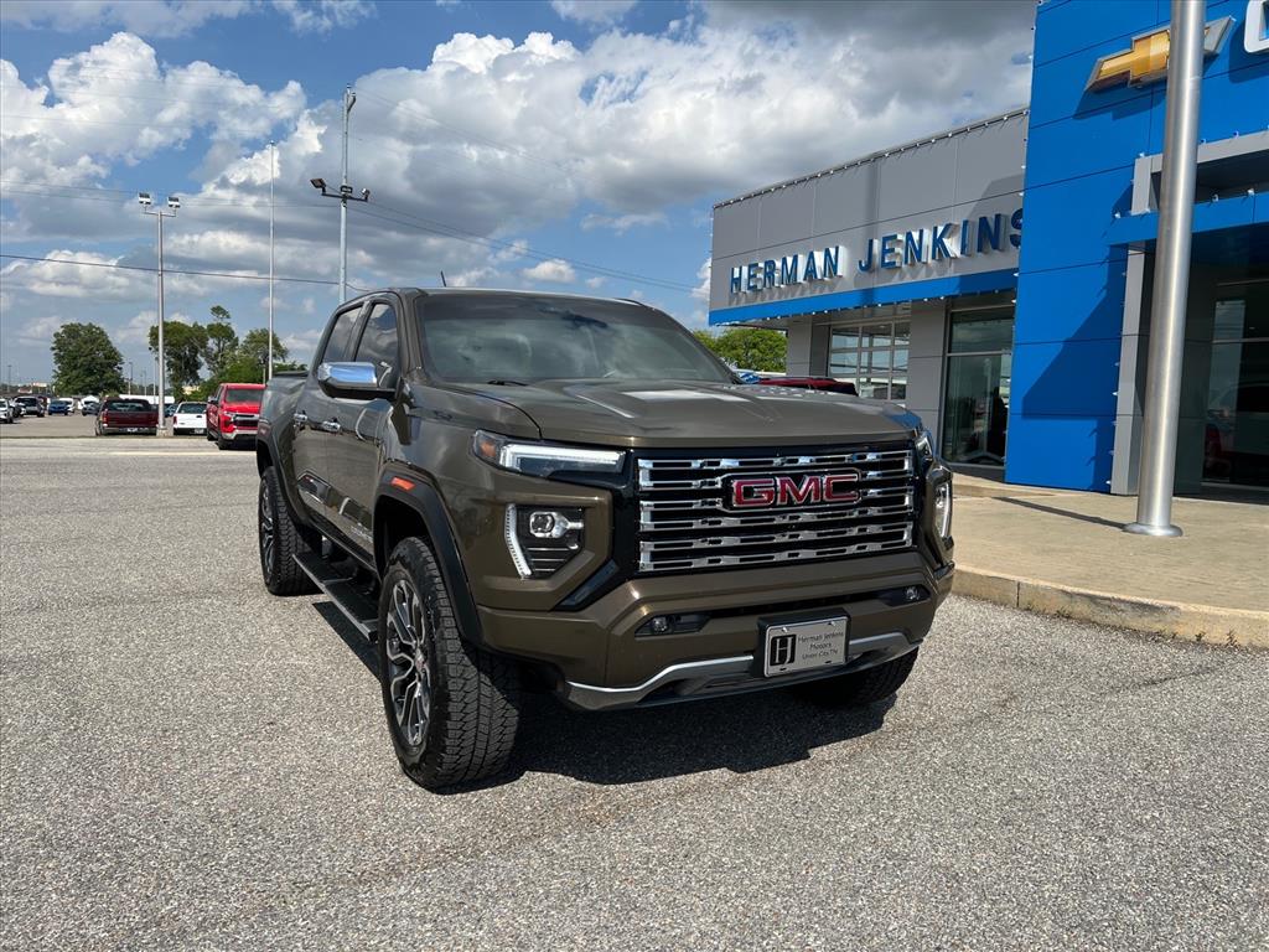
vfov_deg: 53.1
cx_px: 634
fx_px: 953
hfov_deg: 67.3
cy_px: 476
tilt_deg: -4.3
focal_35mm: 26
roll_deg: -2.3
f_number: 1.5
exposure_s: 1/5587
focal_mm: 5.7
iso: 50
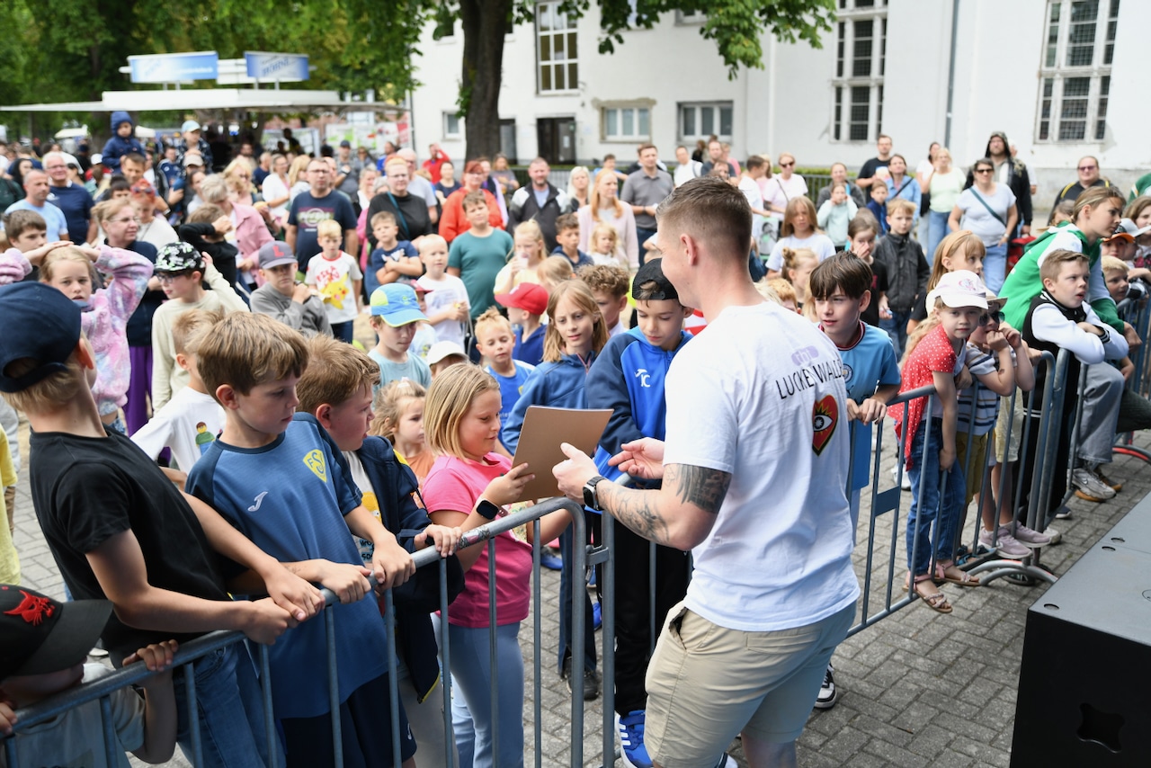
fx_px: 1087
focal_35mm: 34
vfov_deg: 38.9
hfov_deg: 55.8
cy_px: 384
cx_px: 576
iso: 640
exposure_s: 1/1600
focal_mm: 34
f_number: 2.8
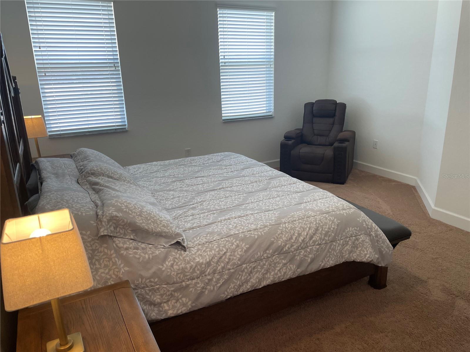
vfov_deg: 53.1
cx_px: 235
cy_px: 176
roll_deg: +2.2
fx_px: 353
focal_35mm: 26
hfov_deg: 67.3
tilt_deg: -16.0
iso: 80
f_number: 1.6
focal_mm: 4.2
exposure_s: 1/120
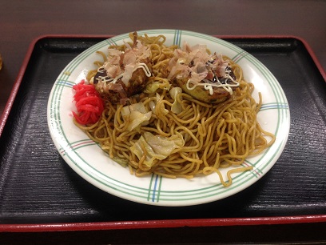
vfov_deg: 42.9
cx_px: 163
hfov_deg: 55.4
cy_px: 122
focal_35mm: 33
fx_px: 311
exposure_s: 1/20
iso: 64
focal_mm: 4.13
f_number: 2.4
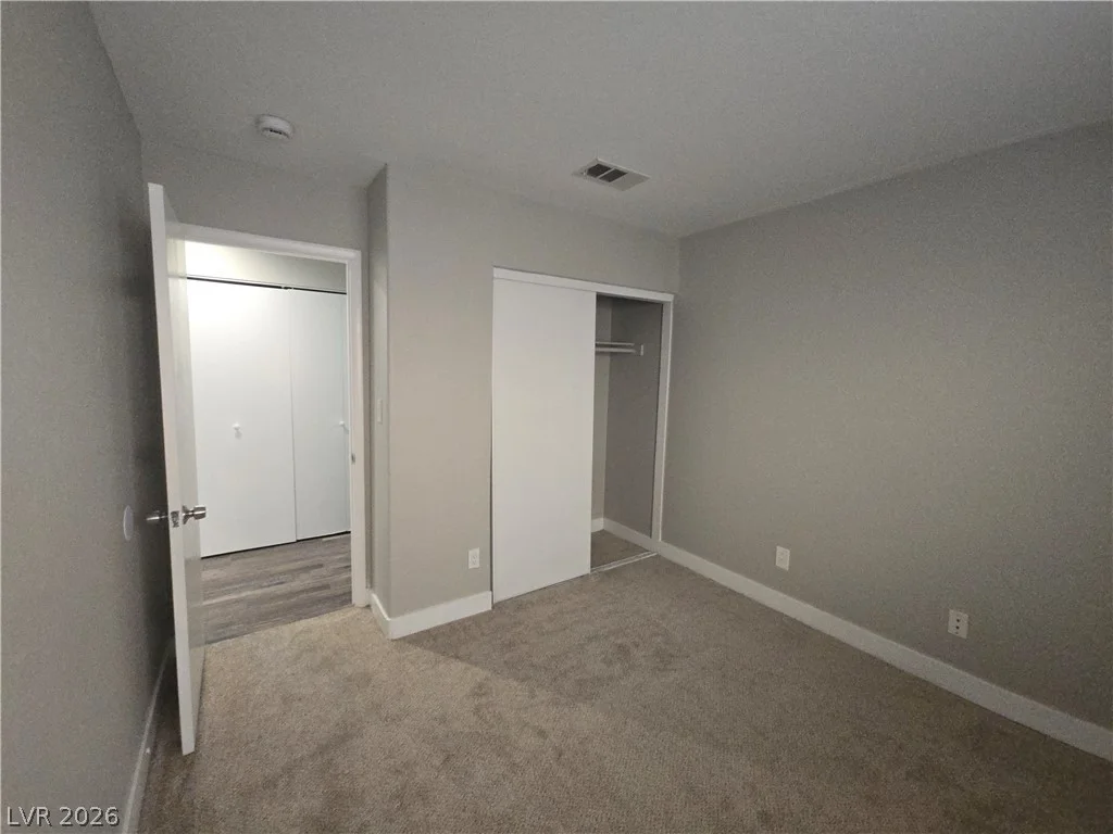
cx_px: 556
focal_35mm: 13
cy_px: 417
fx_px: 418
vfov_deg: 89.9
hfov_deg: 106.2
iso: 500
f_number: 2.2
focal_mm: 2.2
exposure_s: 1/55.2
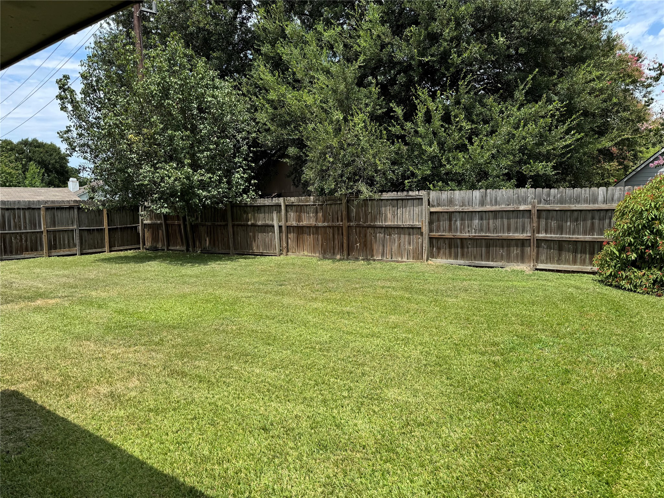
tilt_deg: -5.2
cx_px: 332
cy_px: 249
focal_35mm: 24
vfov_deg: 56.8
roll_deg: +1.3
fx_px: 460
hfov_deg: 71.6
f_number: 1.78
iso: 80
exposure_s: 1/2833
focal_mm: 6.76
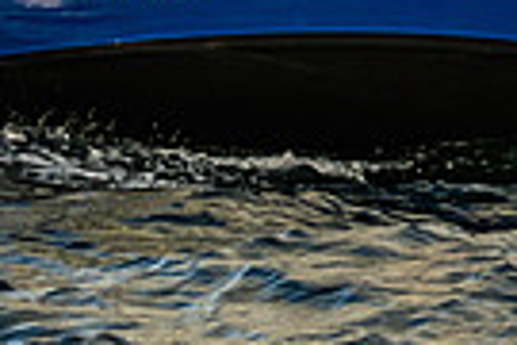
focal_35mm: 457
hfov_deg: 4.5
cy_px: -355
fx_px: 6563
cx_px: 467
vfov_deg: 3.0
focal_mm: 100
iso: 560
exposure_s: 1/2500
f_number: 4.5
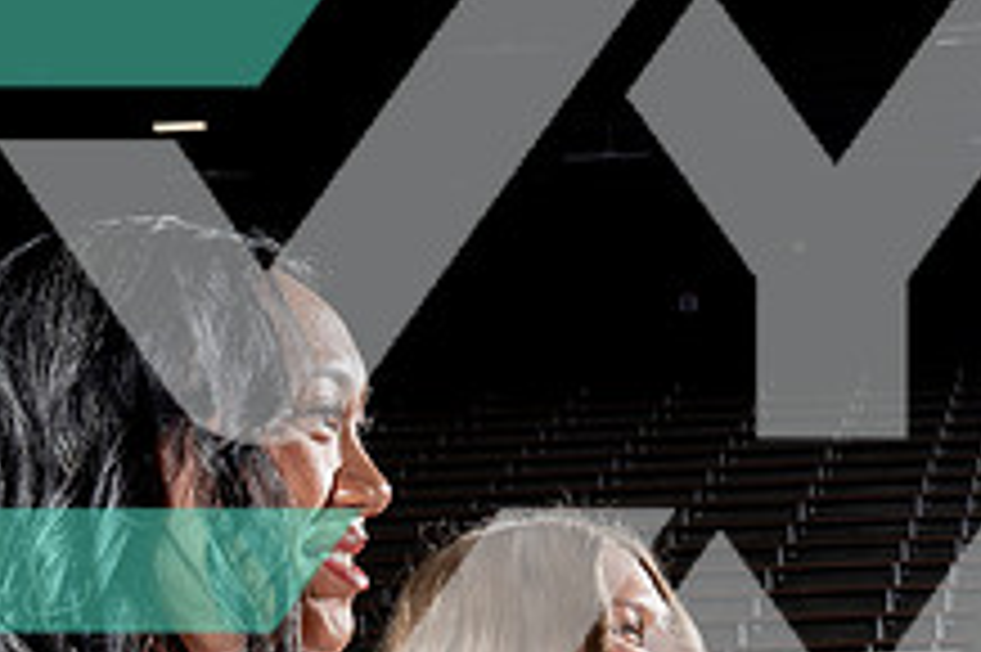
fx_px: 2396
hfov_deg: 22.1
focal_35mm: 88
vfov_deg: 15.1
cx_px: 1035
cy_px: 749
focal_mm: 33
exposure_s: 1/250
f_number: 8
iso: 100
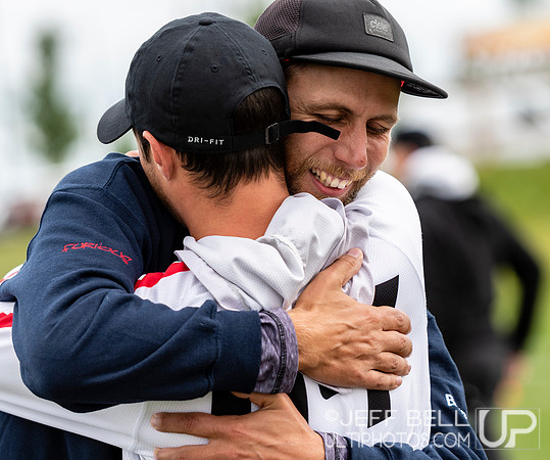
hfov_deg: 7.8
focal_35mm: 242
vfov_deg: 6.5
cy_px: 222
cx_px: 357
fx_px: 4013
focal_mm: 135
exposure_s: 1/1250
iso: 100
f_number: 2.8
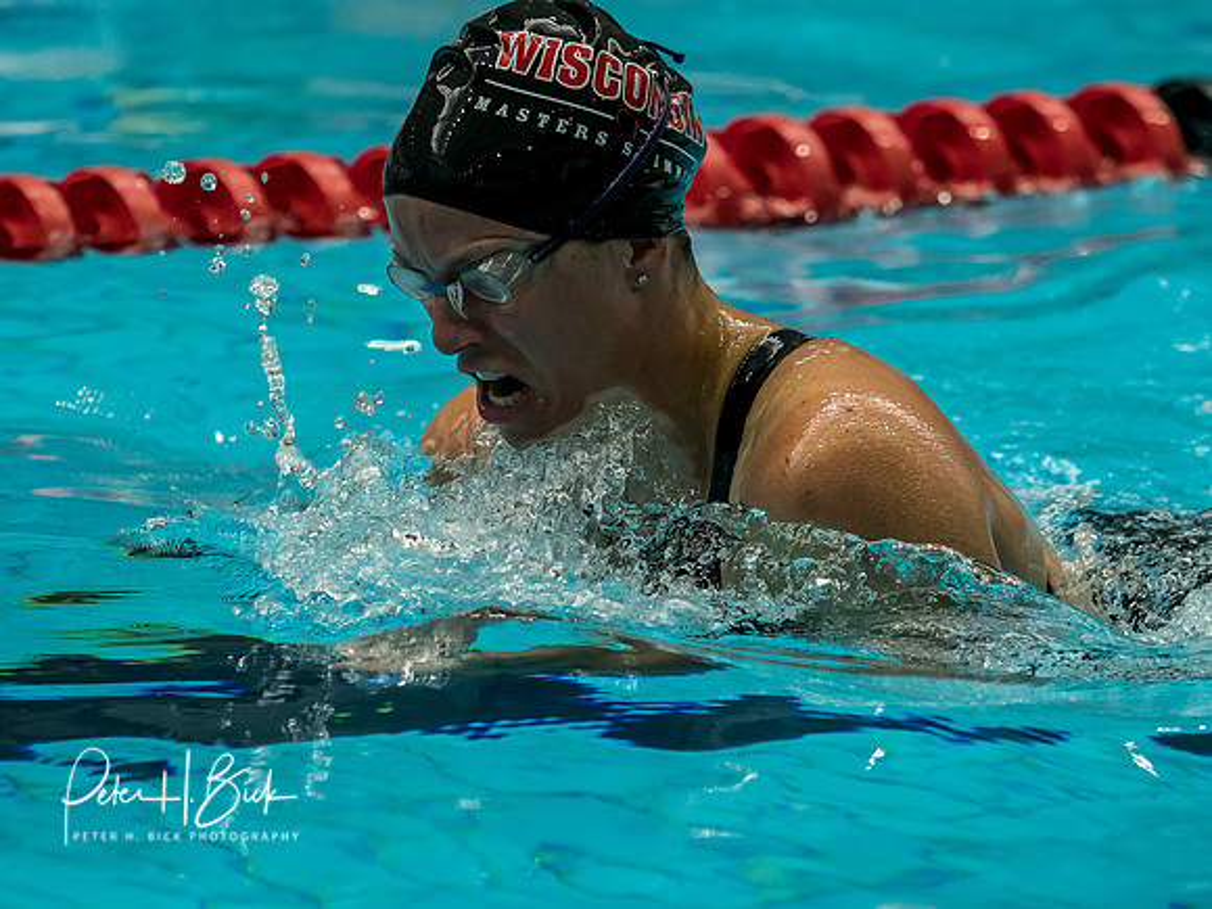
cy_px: 622
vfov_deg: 5.1
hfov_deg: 6.8
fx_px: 10152
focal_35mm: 290
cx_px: 573
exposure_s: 1/1000
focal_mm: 106
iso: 1600
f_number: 2.8
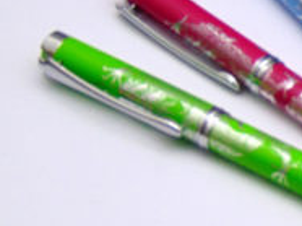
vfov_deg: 7.2
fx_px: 1777
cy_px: 23
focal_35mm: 204
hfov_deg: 9.5
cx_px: 405
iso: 80
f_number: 3.7
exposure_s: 1/50
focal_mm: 12.8
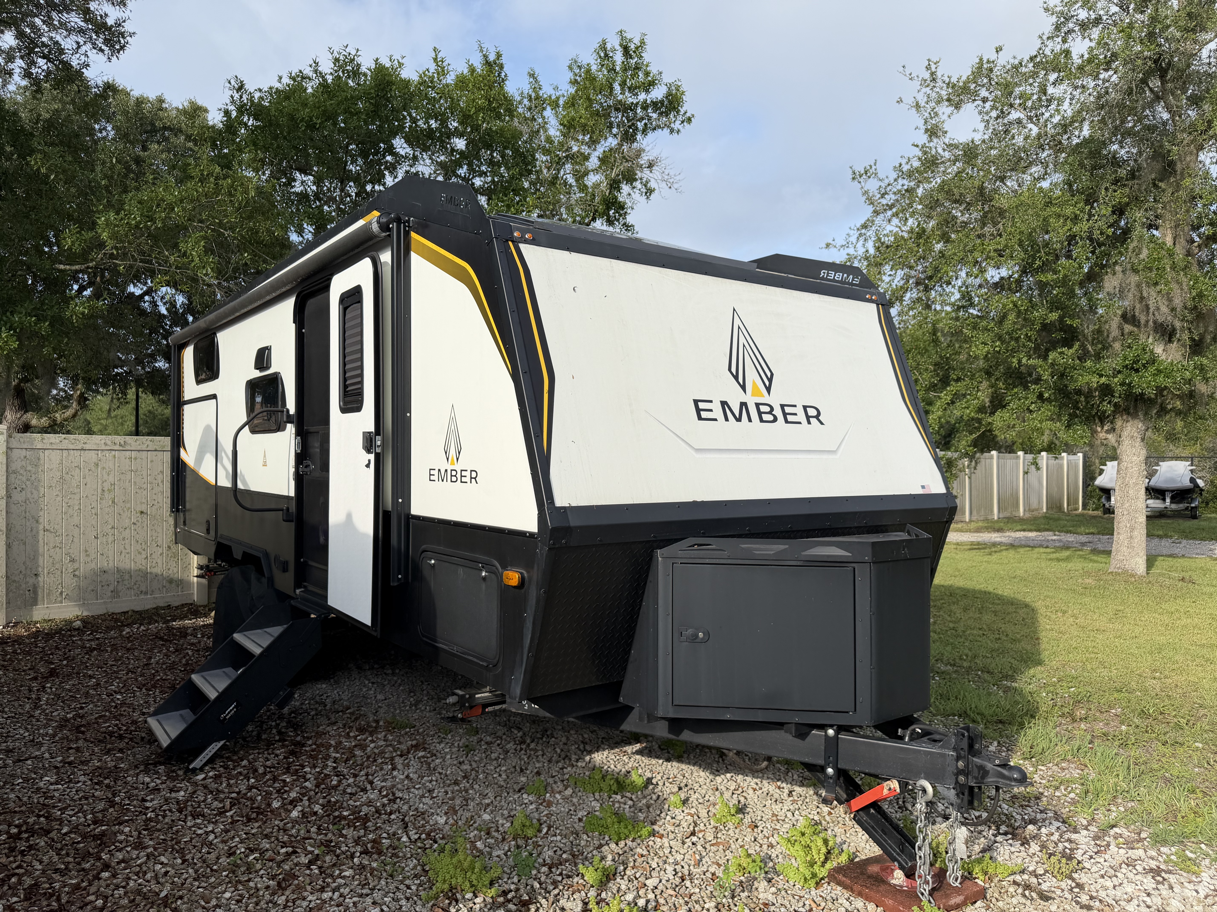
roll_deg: -0.4
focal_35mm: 24
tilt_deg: -0.2
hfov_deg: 71.6
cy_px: 456
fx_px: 844
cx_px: 608
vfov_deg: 56.8
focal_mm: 6.76
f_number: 1.78
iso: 80
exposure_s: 1/3584
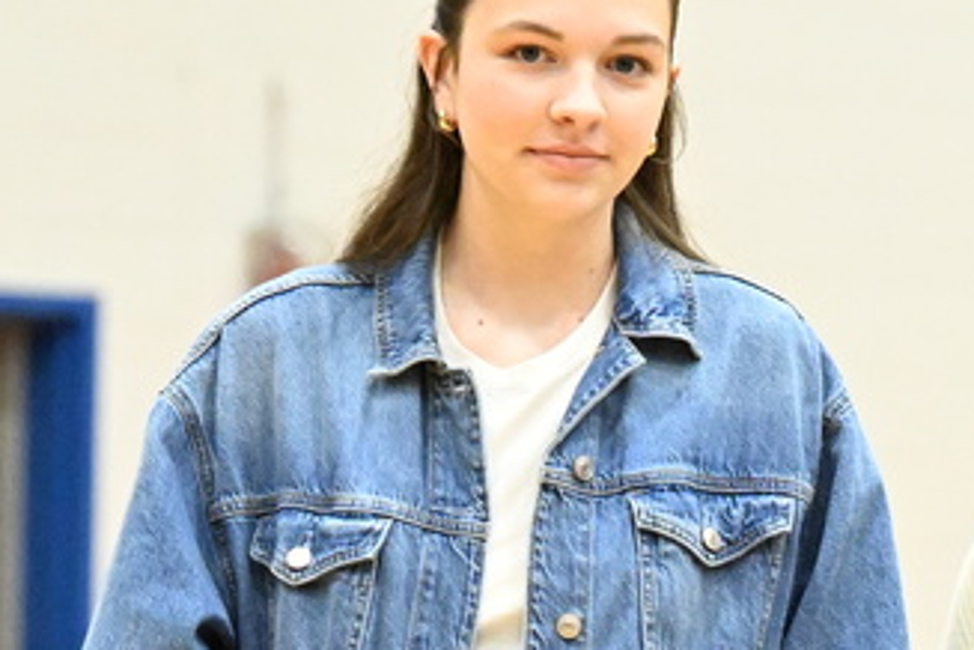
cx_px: 1328
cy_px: 695
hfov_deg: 5.2
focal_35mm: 394
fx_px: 10659
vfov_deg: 3.5
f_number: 2.8
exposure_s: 1/1000
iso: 8000
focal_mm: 84
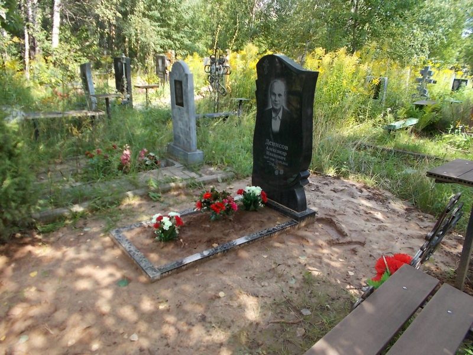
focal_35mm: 26
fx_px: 355
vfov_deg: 53.1
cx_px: 236
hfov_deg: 67.3
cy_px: 178
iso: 80
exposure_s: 1/160
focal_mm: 4.6
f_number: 3.2
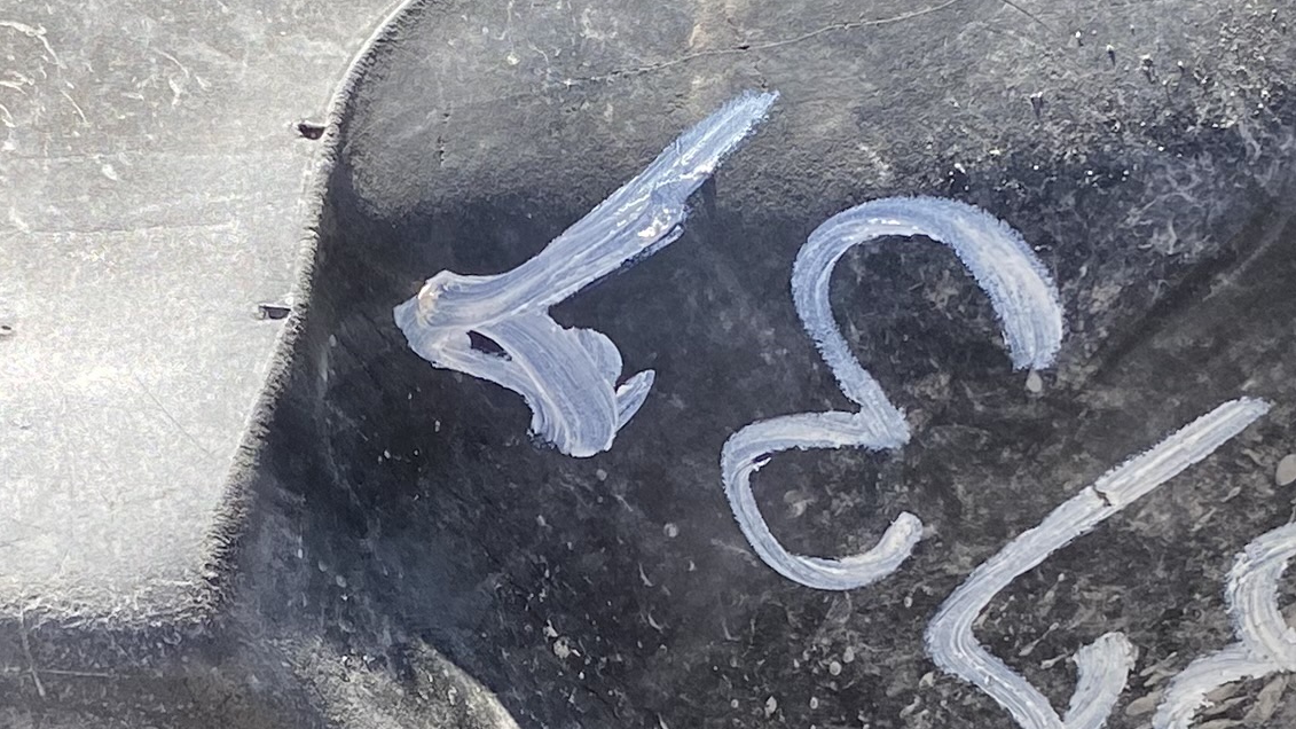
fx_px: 3471
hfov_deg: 21.1
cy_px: 729
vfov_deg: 11.9
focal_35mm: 101
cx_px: 749
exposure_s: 1/623
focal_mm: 4.25
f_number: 1.8
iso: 32
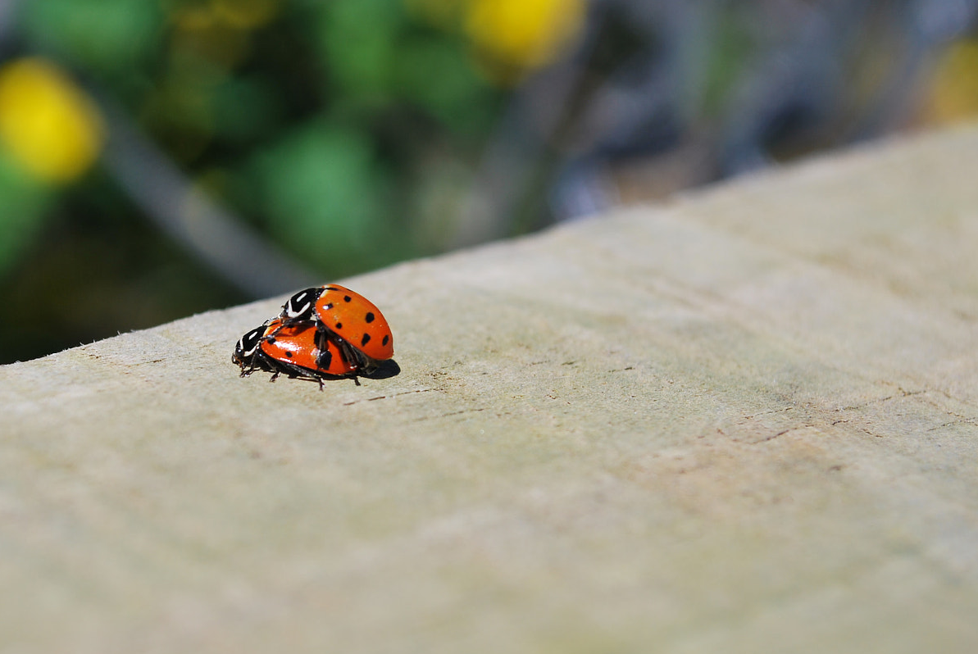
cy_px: 362
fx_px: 3009
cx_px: 326
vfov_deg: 12.4
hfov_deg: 18.4
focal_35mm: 111
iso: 100
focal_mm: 55
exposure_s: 1/250
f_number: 8
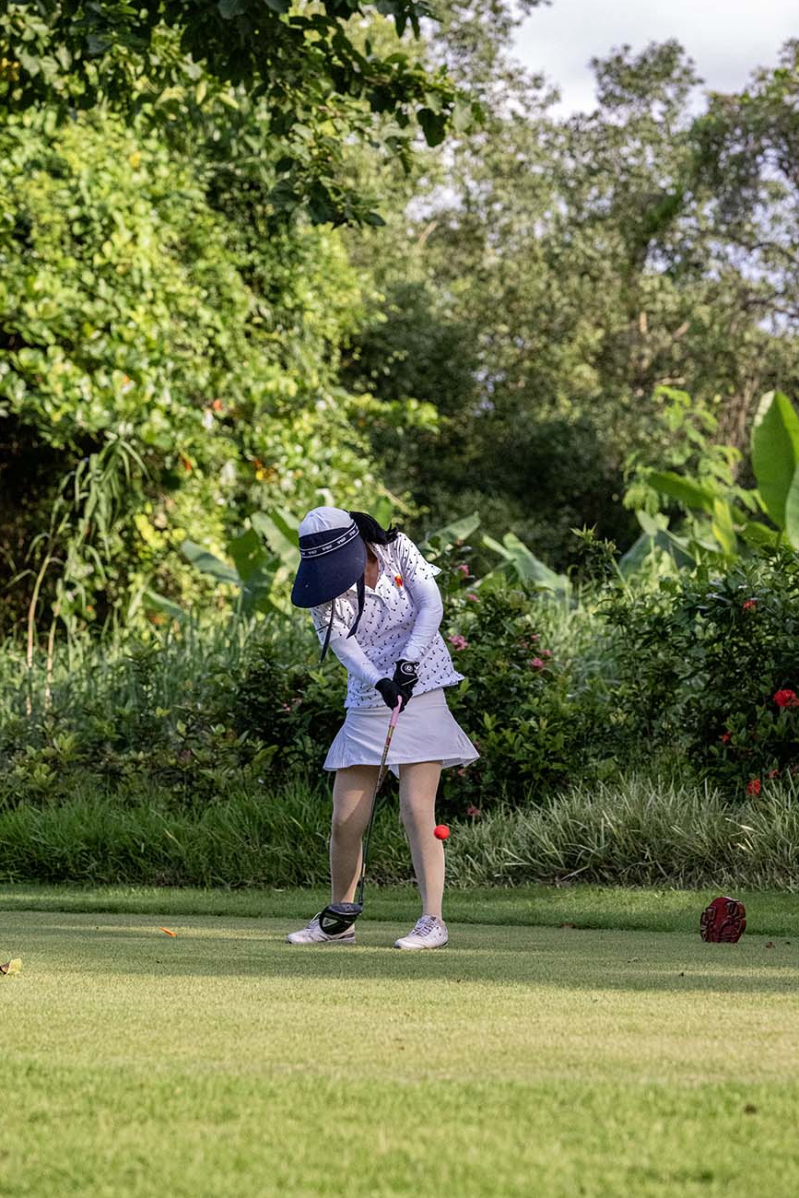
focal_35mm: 144
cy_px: 588
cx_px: 362
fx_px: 4792
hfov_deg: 9.5
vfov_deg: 14.2
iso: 6400
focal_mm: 130
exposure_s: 1/5000
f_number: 5
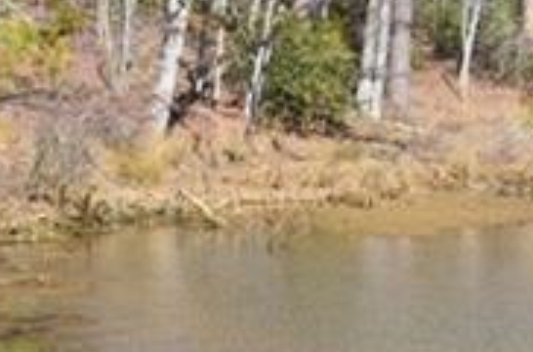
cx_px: 808
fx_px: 2243
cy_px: -40
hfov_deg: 12.8
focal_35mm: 152
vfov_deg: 8.9
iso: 400
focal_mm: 18
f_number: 10
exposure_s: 1/250
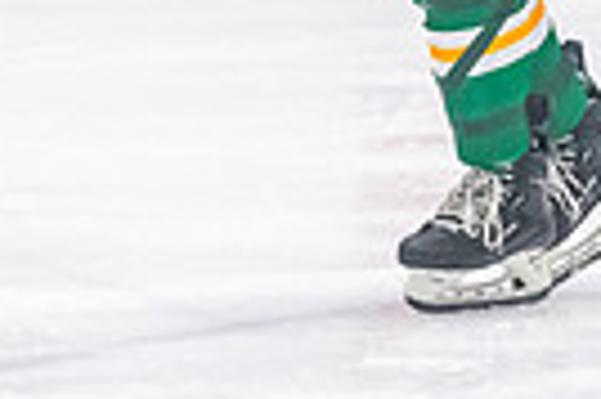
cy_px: -383
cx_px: 530
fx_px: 12005
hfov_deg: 2.9
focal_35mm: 720
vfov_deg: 1.9
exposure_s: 1/800
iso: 4000
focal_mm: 135
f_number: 2.8
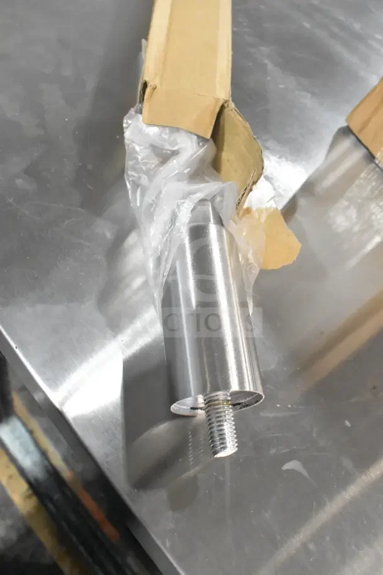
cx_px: 192
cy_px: 288
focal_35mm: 30
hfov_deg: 43.6
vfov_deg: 61.9
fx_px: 479
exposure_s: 1/200
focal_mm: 20
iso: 6400
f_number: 7.1
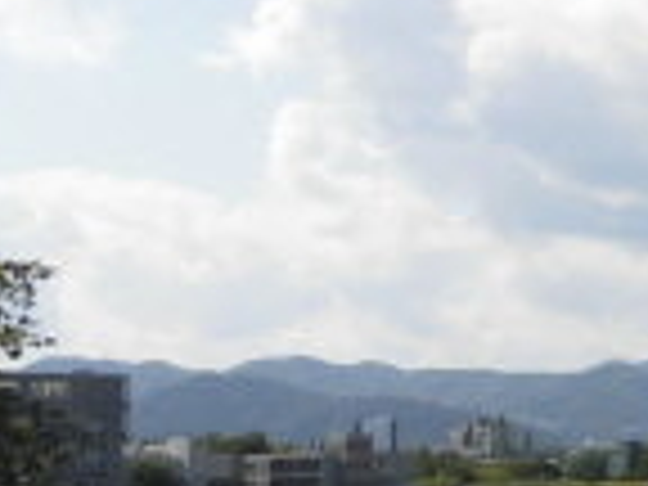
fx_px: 2003
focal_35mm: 107
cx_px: 1404
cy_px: 324
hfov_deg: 14.4
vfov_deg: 13.8
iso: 100
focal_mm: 4.3
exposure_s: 1/320
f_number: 7.8
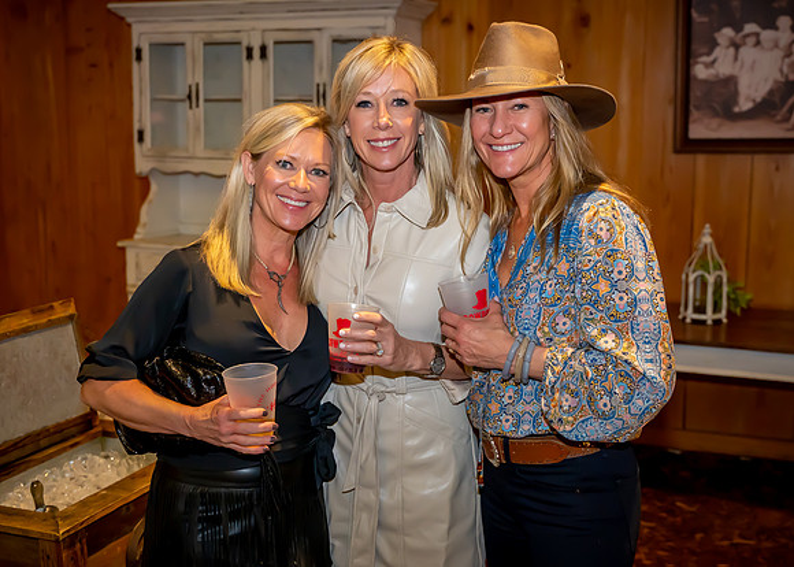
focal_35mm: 49
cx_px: 409
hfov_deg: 39.7
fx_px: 1100
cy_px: 300
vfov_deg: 28.9
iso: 3200
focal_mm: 39
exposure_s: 1/200
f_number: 3.5
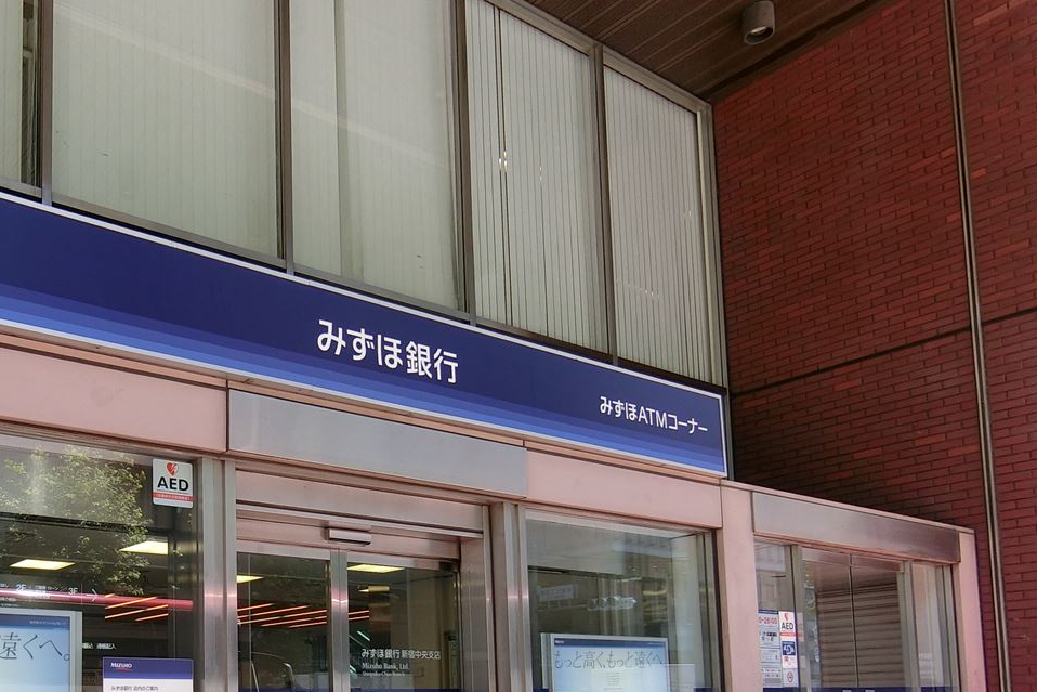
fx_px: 951
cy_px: 642
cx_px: 200
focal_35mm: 33
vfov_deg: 37.0
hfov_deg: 53.2
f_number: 2.7
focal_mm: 4.06
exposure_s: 1/250
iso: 80
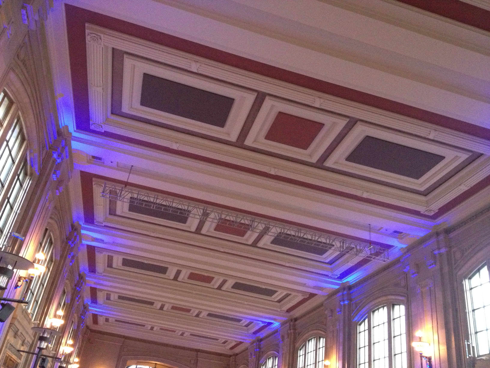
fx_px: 495
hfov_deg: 52.6
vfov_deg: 40.7
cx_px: 245
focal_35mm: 35
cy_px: 184
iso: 500
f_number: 2.4
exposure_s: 1/15
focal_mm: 4.28
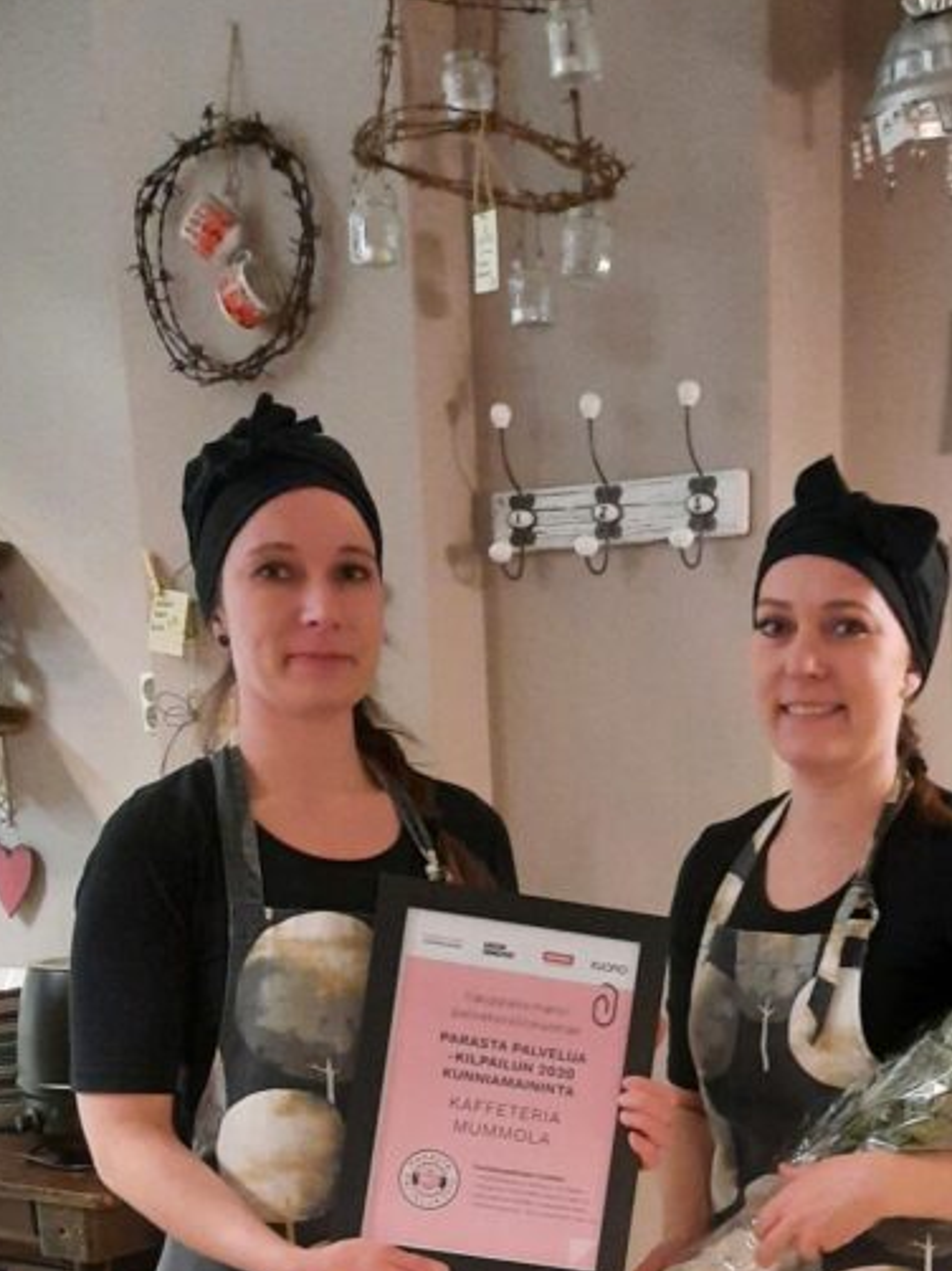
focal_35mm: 51
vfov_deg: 34.2
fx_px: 1872
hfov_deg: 28.0
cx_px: 752
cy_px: 1266
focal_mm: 4.6
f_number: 2
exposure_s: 1/20
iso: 800
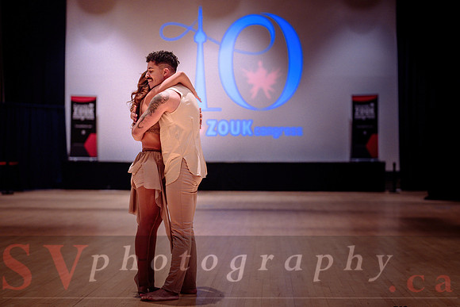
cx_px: 230
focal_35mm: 55
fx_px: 709
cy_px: 154
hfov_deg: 35.9
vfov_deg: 24.4
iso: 1600
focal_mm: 50
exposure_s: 1/320
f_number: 1.4
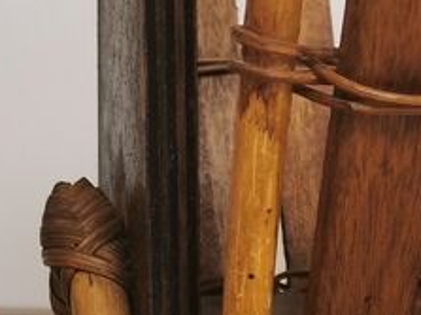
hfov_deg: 18.0
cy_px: 417
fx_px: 1301
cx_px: 396
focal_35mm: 107
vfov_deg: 13.3
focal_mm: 5.58
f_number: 1.8
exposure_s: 1/100
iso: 100
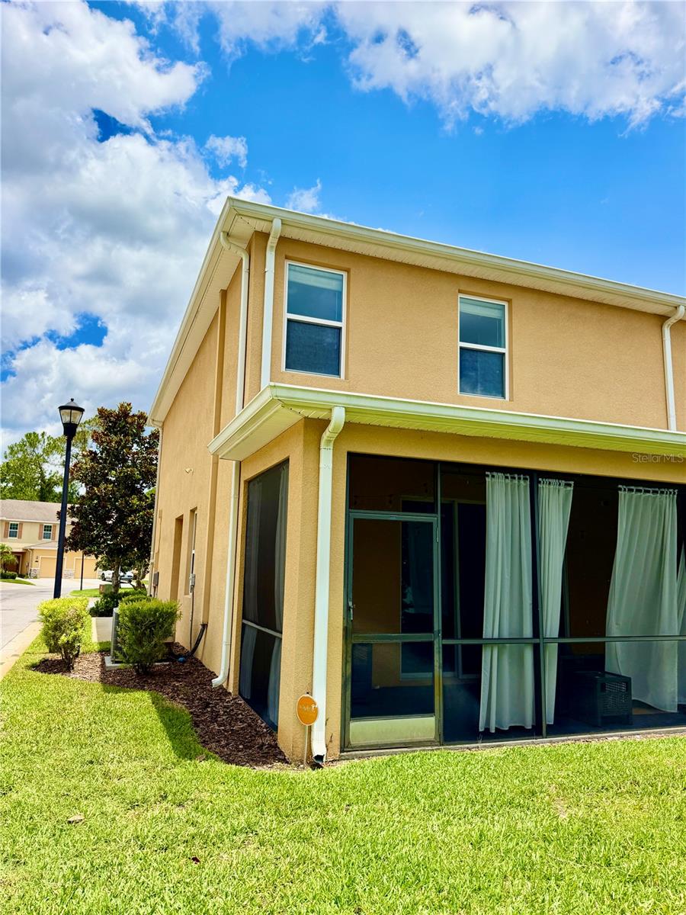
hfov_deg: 56.8
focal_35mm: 24
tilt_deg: +9.1
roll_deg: -1.6
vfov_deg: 71.6
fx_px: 634
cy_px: 458
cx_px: 343
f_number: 1.78
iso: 80
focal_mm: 6.76
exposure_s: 1/5319
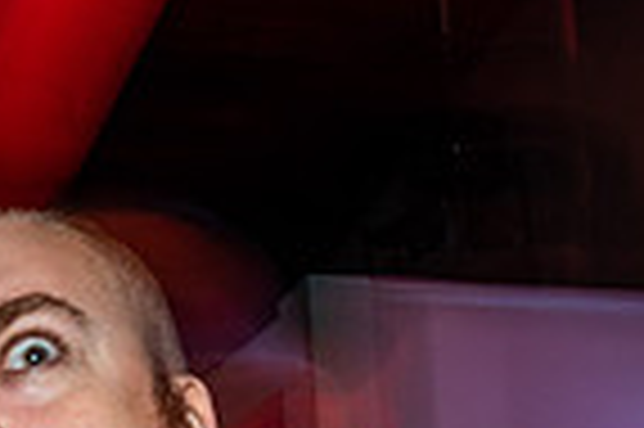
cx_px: -144
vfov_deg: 18.3
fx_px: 1144
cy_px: 682
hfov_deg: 27.4
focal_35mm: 64
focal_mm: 14
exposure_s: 1/10
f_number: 2.8
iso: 160
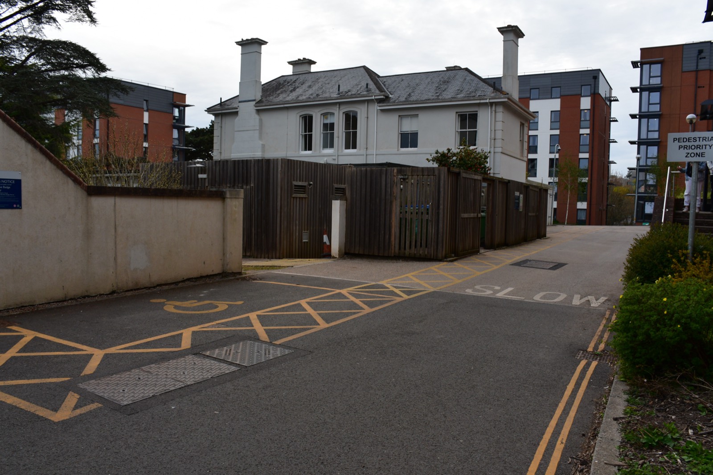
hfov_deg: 67.4
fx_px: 535
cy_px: 238
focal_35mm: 27
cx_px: 356
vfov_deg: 47.9
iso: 400
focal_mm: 18
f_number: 9
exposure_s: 1/125
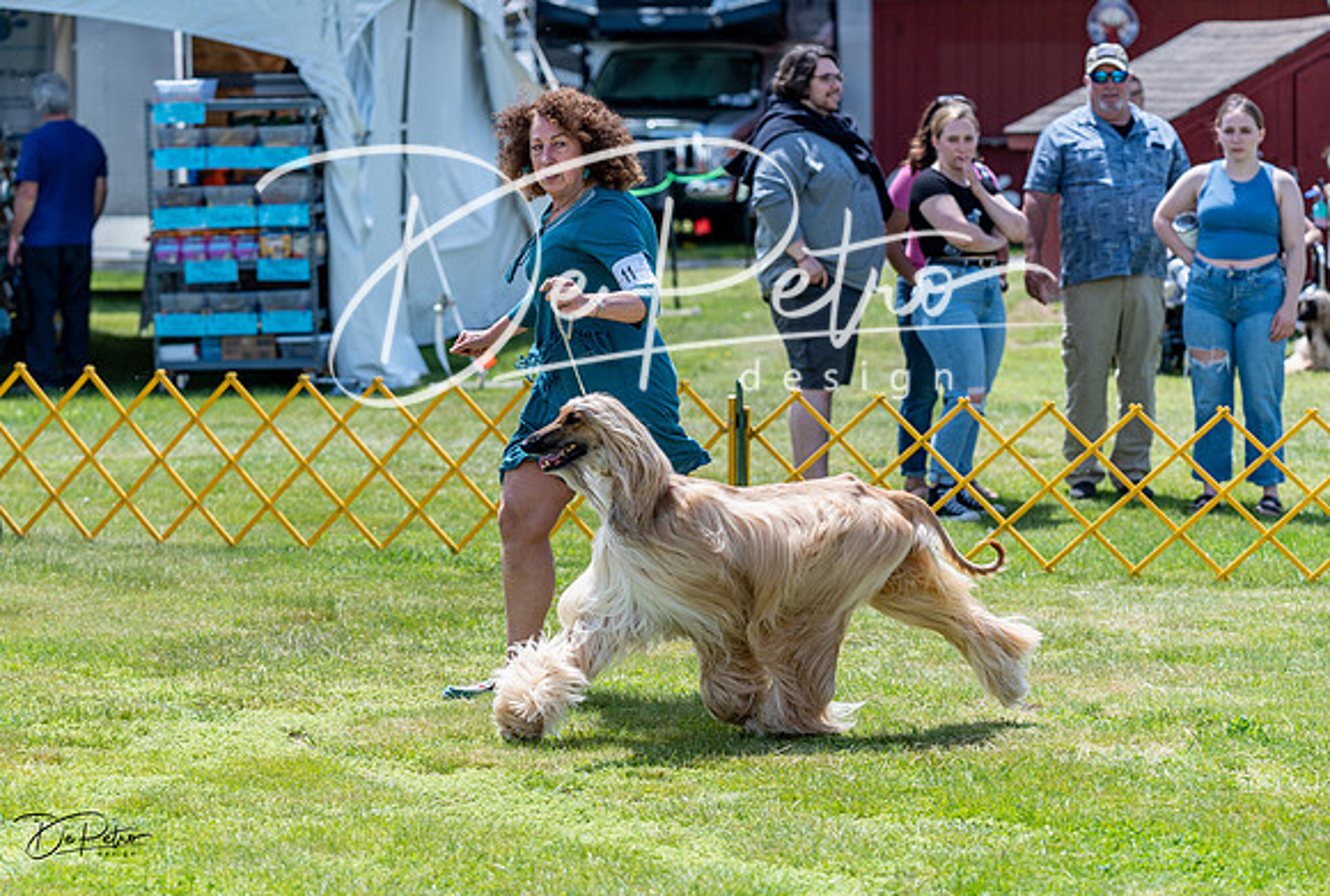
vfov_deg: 10.4
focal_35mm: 133
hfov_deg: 15.3
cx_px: 566
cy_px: 462
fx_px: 4938
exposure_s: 1/1000
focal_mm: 104
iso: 100
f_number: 3.5
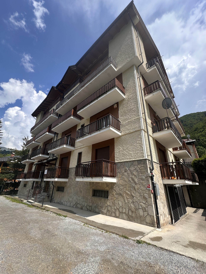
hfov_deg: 85.7
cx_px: 103
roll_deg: -2.4
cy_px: 137
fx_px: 111
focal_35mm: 14
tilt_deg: +23.6
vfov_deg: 102.1
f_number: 2.2
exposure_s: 1/1416
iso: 40
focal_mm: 2.22
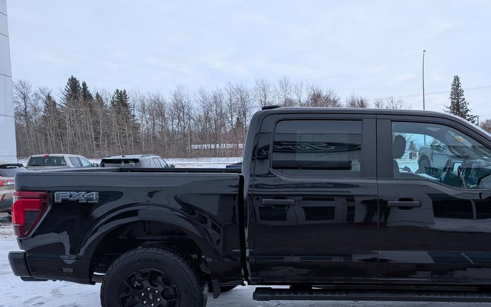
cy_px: 214
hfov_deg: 48.7
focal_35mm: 39
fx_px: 522
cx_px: 360
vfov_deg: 32.4
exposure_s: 1/1637
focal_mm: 6.9
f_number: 1.68
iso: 22
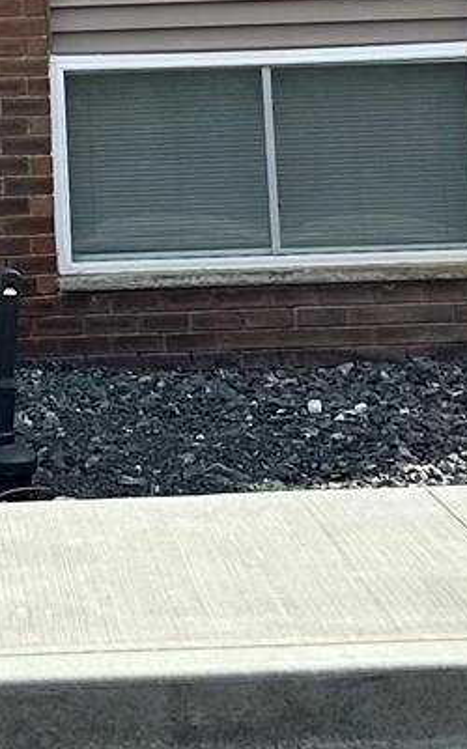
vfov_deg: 15.1
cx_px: -45
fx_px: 2652
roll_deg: +2.1
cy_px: -293
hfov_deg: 10.0
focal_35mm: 130
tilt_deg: +6.6
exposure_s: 1/2525
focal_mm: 6.86
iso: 80
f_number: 1.78
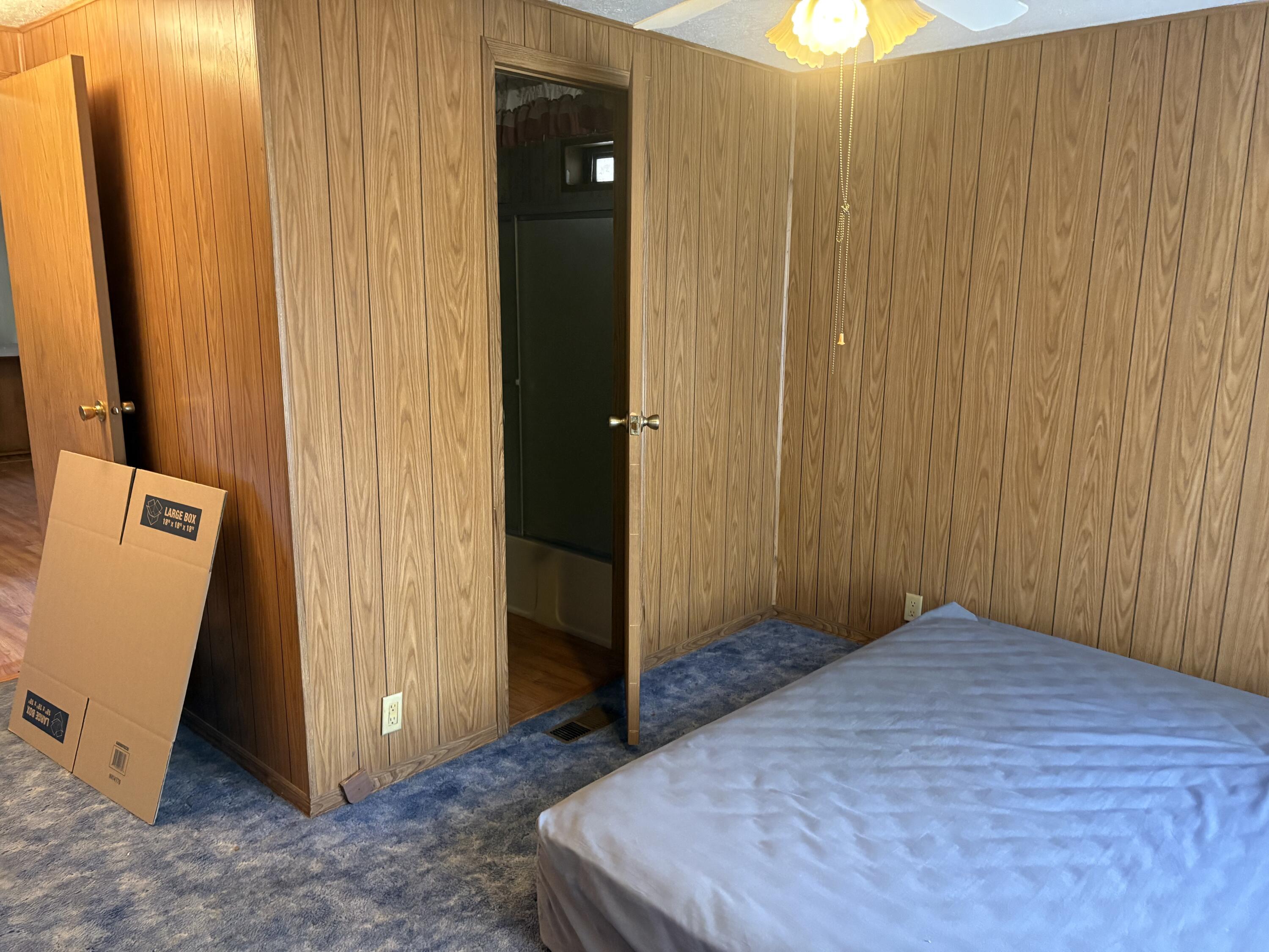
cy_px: 476
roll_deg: -0.7
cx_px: 634
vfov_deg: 53.1
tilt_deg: -11.3
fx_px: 953
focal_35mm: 26
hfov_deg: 67.3
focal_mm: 5.96
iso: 500
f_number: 1.6
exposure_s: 1/30
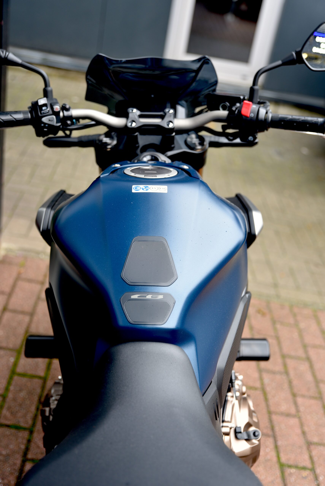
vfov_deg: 43.6
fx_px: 609
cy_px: 243
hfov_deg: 29.9
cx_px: 162
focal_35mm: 45
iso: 200
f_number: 2.8
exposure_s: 1/60
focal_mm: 45
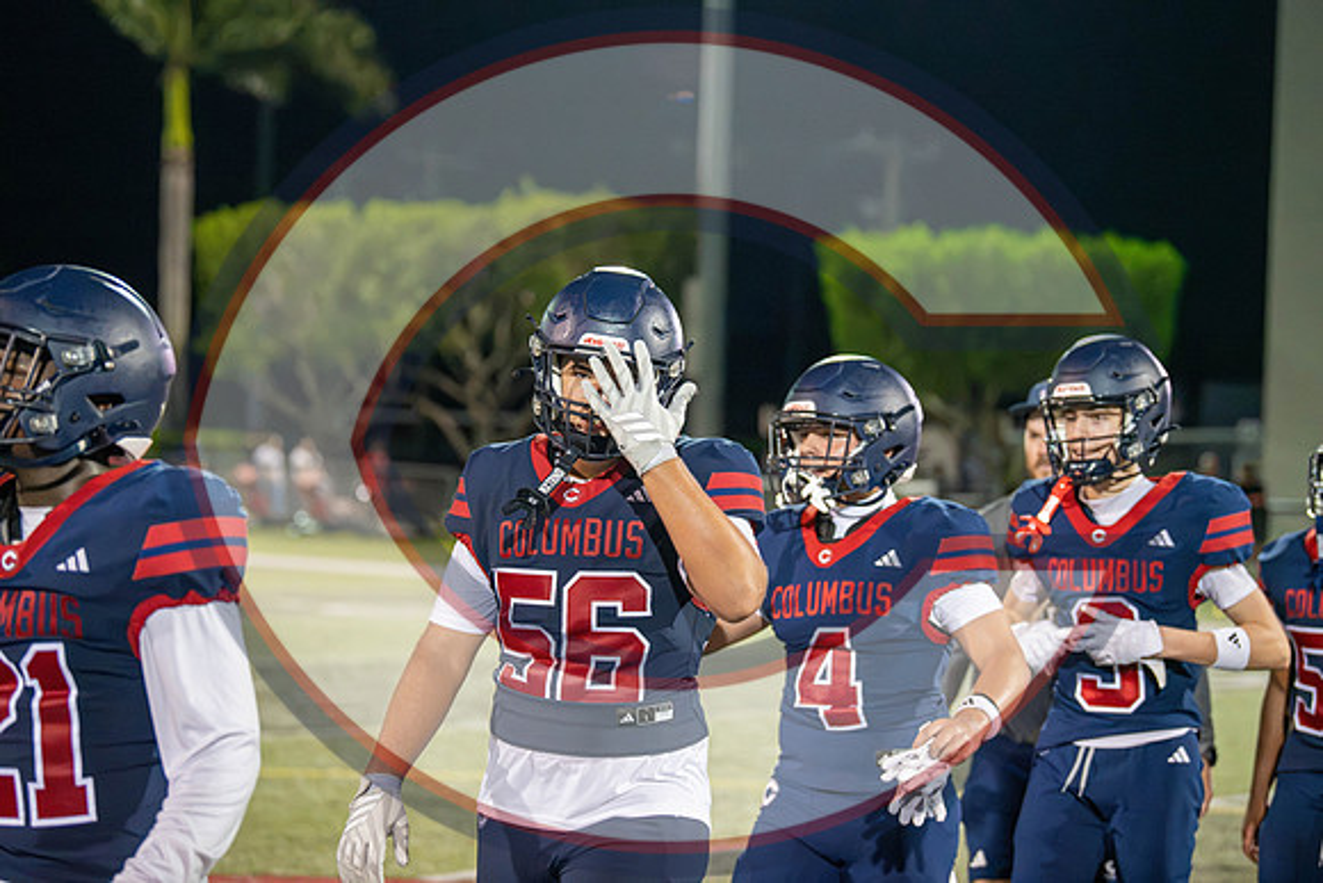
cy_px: 442
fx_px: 3161
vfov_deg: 15.9
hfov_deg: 23.6
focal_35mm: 86
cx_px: 662
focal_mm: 86
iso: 9000
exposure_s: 1/1000
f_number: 2.8
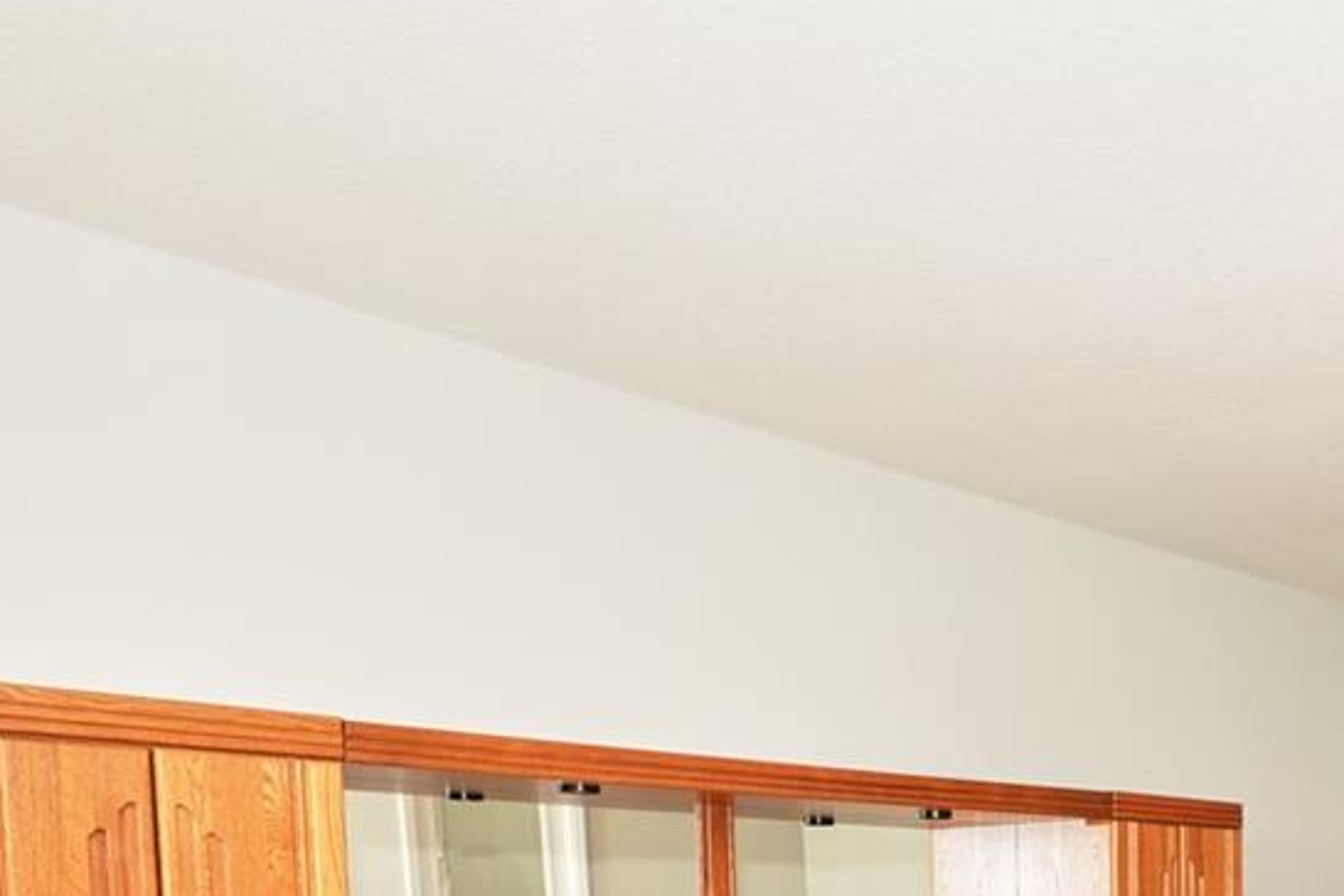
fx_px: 1531
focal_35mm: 41
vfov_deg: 28.4
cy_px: 1078
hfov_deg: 42.7
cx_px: 1250
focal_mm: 14
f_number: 4
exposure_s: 1/200
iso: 400
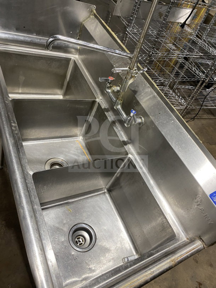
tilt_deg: -46.2
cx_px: 108
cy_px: 144
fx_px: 216
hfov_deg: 53.1
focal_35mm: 26
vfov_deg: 67.3
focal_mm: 4.25
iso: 160
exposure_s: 1/60
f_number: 1.8
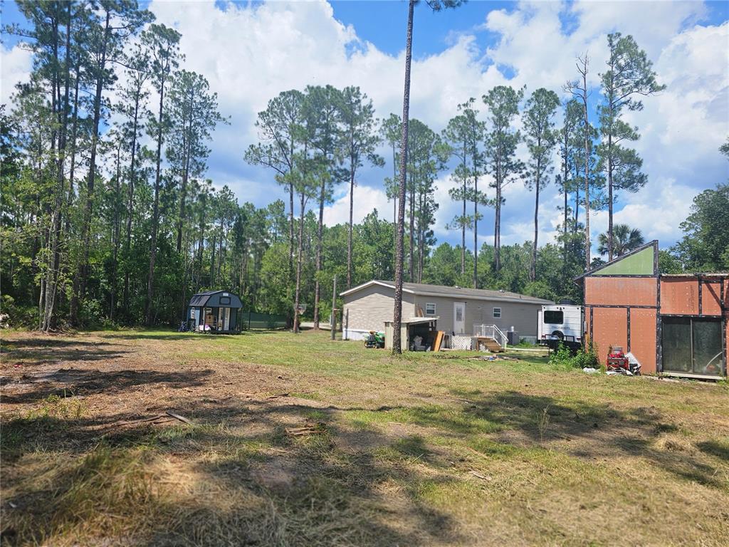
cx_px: 364
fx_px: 484
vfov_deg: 58.9
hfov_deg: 73.9
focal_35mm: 23
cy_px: 274
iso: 10
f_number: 1.7
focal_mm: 6.3
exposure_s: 1/981
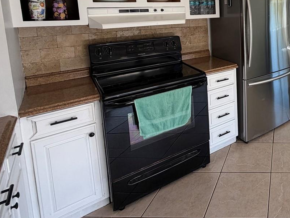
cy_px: 33
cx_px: 281
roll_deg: +0.7
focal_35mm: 28
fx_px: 235
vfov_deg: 46.2
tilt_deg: -7.1
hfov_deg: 52.4
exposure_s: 1/121
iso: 80
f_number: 2.2
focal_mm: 2.22
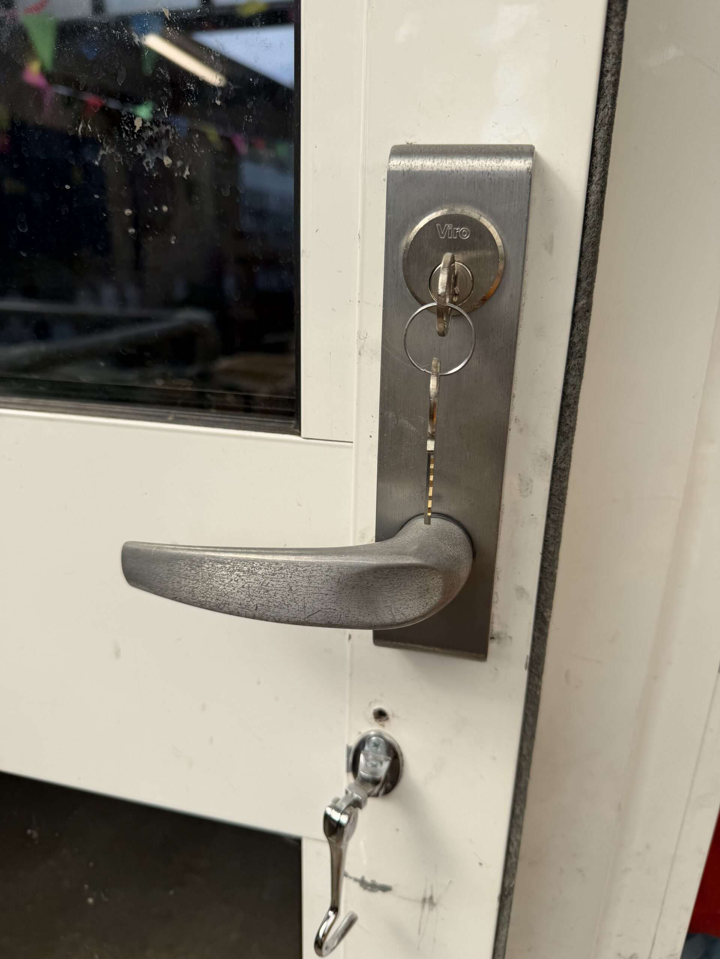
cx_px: 360
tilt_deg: -18.8
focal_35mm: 24
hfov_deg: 56.8
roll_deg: -4.2
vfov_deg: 71.6
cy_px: 480
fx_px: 666
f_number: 1.78
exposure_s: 1/2169
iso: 80
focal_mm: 6.76
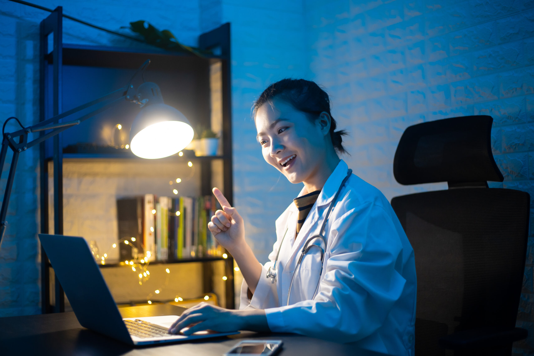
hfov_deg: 39.6
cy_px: 178
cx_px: 267
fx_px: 742
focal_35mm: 50
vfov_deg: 27.0
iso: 800
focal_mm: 50
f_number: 1.8
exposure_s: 1/50
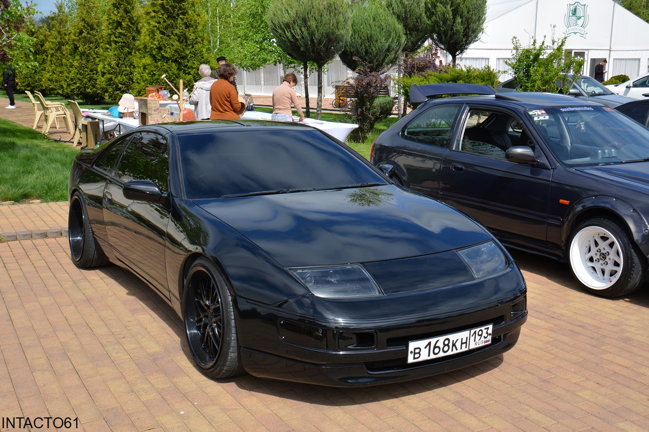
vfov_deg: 34.2
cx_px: 324
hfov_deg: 49.6
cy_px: 216
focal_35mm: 39
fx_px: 702
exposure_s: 1/250
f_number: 8
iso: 100
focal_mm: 26
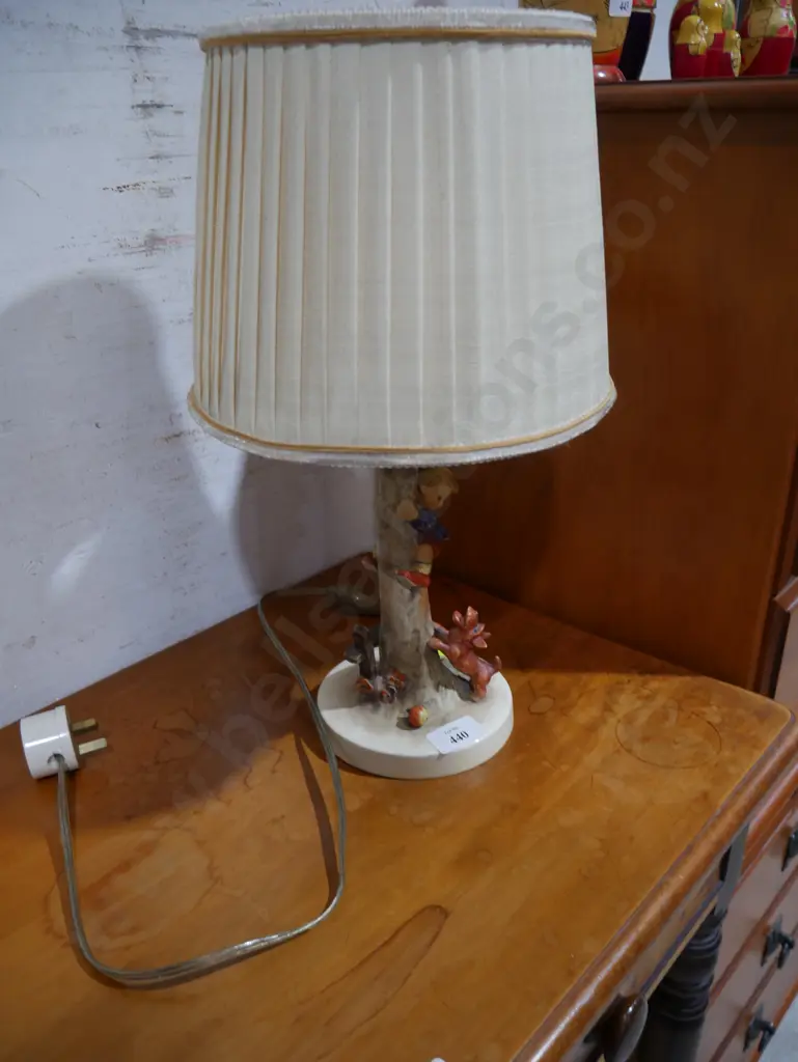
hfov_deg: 49.8
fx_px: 860
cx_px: 399
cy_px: 531
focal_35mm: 28
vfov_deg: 63.4
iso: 320
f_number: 3.5
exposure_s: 1/60
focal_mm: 14
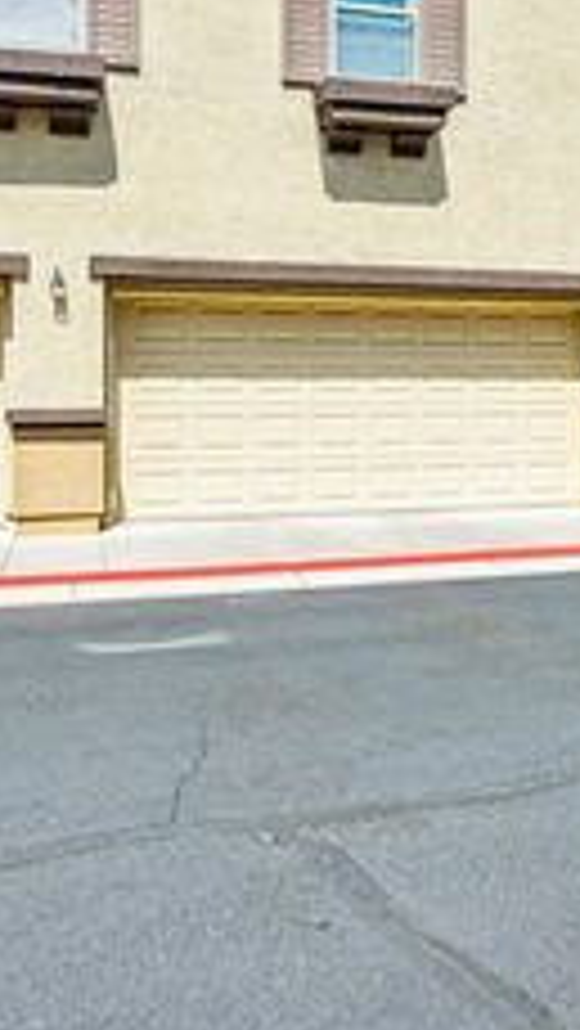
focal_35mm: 32
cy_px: 385
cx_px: 324
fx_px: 874
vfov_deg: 60.2
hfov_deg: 36.7
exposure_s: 1/2500
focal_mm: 14
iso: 640
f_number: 8
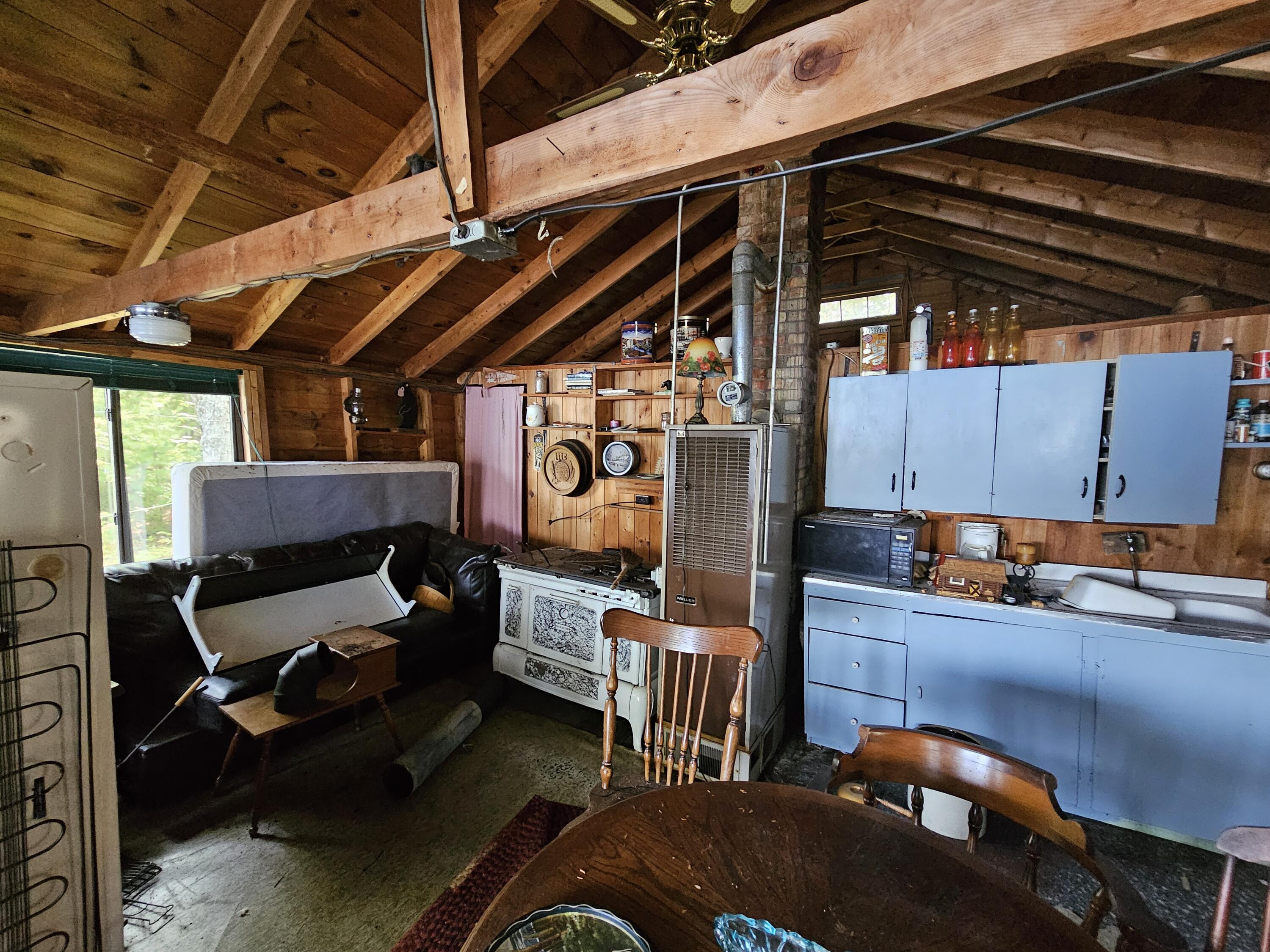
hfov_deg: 106.2
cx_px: 635
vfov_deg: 89.9
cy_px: 476
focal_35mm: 13
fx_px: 477
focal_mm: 2.2
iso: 1000
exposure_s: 1/24
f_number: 2.2
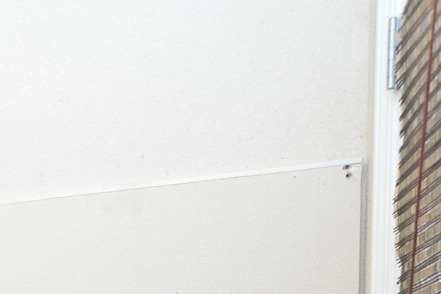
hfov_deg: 29.3
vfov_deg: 20.6
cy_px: 443
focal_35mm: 56
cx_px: -122
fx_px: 686
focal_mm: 18
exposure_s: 1/40
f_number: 7.1
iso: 640
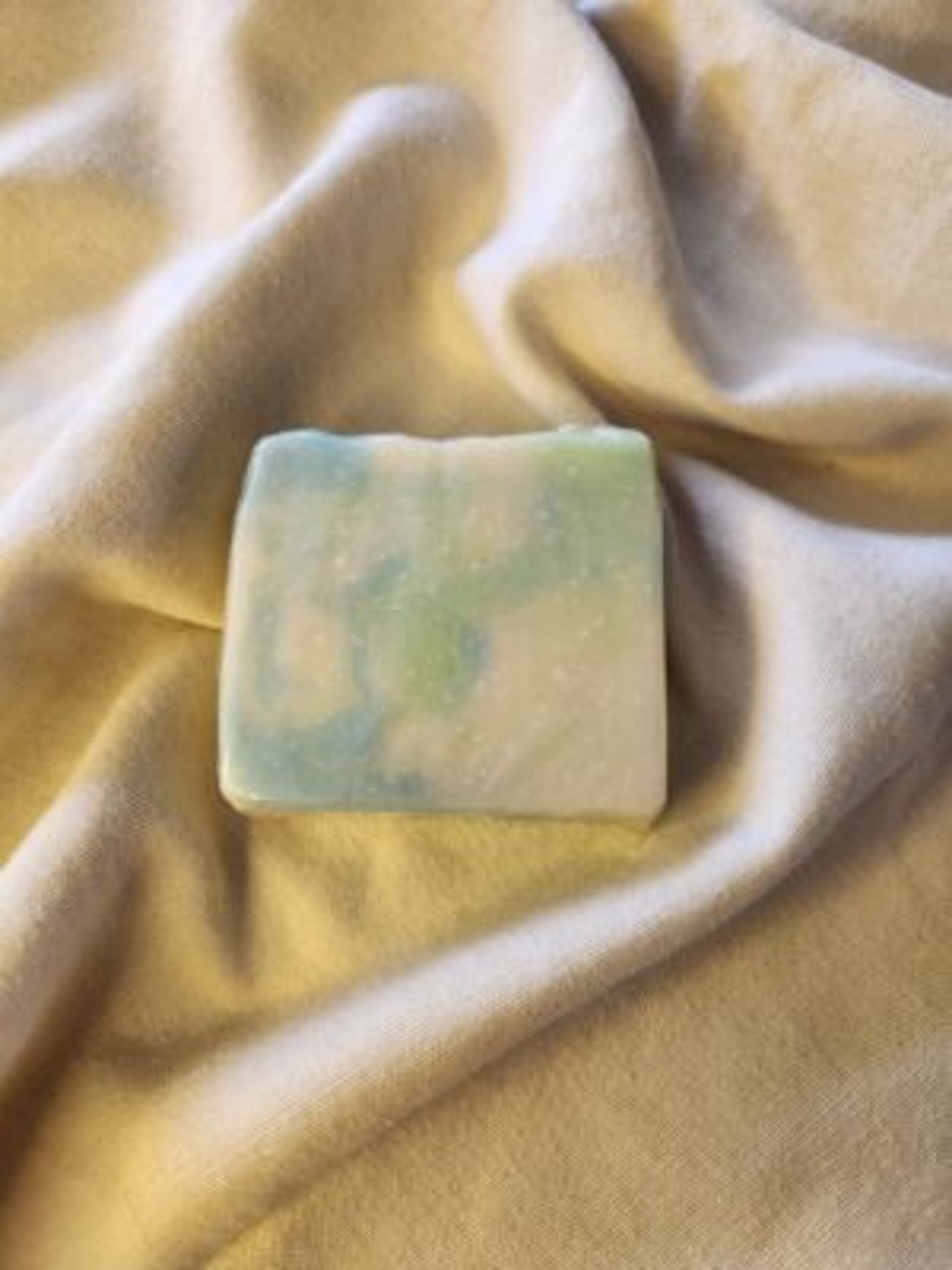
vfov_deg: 73.9
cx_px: 476
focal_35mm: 23
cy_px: 635
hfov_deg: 58.9
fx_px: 843
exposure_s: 1/120
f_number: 1.8
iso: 200
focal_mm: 5.4
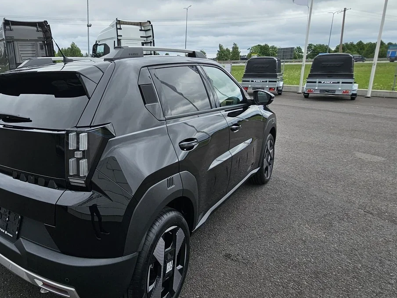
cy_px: 129
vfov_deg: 58.7
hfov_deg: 69.3
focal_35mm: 23
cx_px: 102
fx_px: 264
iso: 50
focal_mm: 2.2
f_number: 2.2
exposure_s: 1/1061
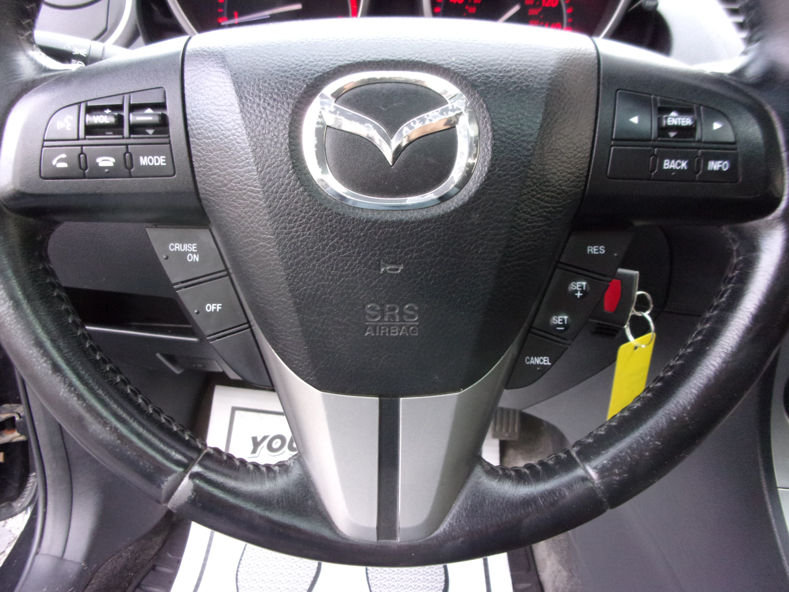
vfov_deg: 49.7
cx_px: 394
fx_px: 638
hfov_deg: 63.4
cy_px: 296
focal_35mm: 28
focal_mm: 5.1
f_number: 3.9
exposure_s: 1/34
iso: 316
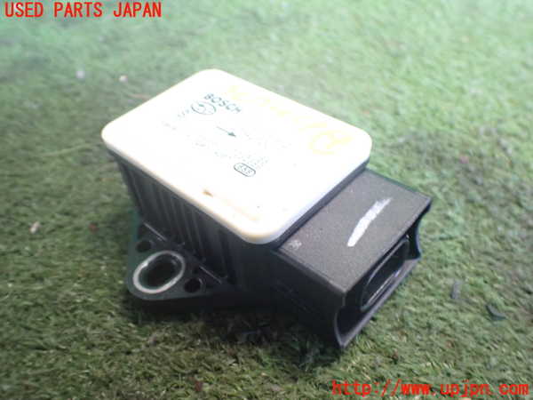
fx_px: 462
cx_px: 266
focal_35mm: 30
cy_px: 200
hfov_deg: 60.0
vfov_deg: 46.8
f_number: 2.3
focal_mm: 5.4
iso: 800
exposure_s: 1/40
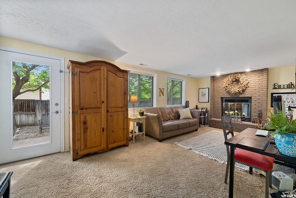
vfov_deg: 81.2
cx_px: 148
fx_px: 115
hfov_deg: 104.2
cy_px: 99
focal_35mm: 14
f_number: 9
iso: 200
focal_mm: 14
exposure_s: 1/1.25
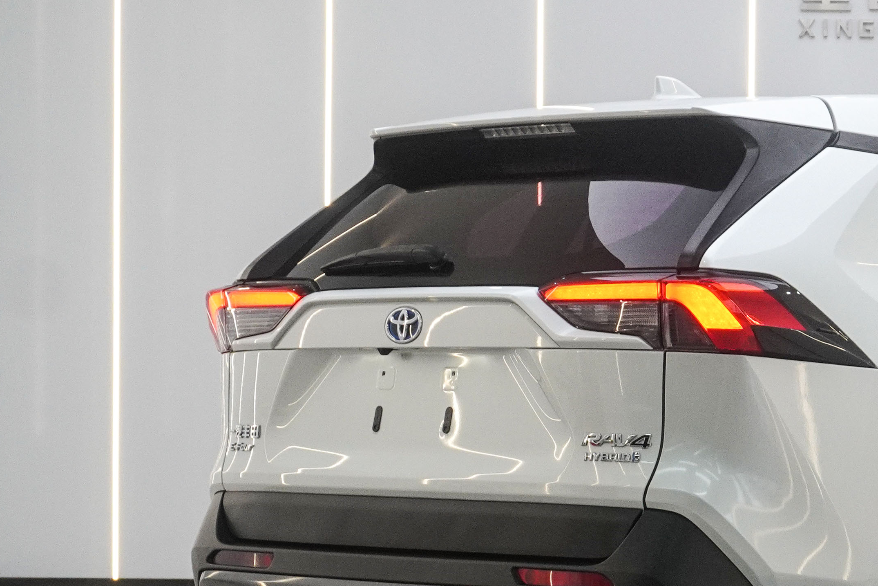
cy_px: 439
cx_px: 951
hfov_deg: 17.2
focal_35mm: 115
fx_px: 2805
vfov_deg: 11.9
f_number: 6.3
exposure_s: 1/80
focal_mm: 28
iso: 1000
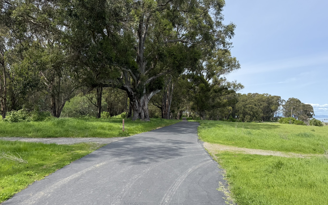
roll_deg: +0.7
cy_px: 84
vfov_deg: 47.4
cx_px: 165
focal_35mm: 26
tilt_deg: +8.7
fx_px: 232
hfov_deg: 70.4
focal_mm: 6.76
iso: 80
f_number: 1.78
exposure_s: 1/2703
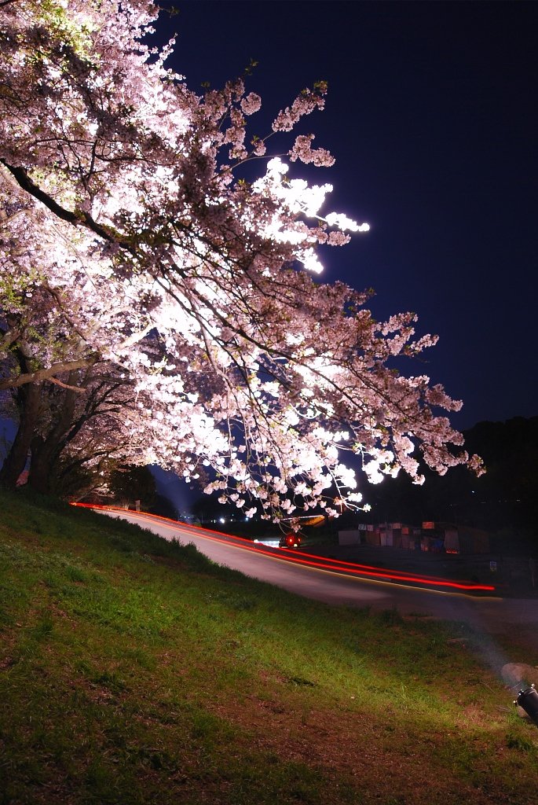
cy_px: 402
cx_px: 269
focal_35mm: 30
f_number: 5.6
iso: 100
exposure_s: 30
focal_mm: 20
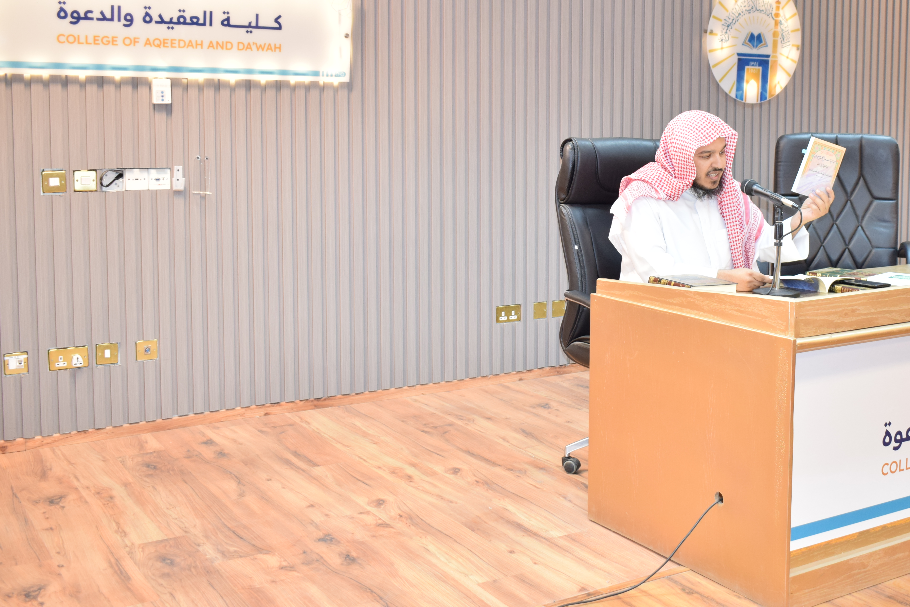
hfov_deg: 43.9
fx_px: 1112
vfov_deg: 30.4
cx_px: 604
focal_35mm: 44
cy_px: 218
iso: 720
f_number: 4.5
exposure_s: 1/60
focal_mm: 22
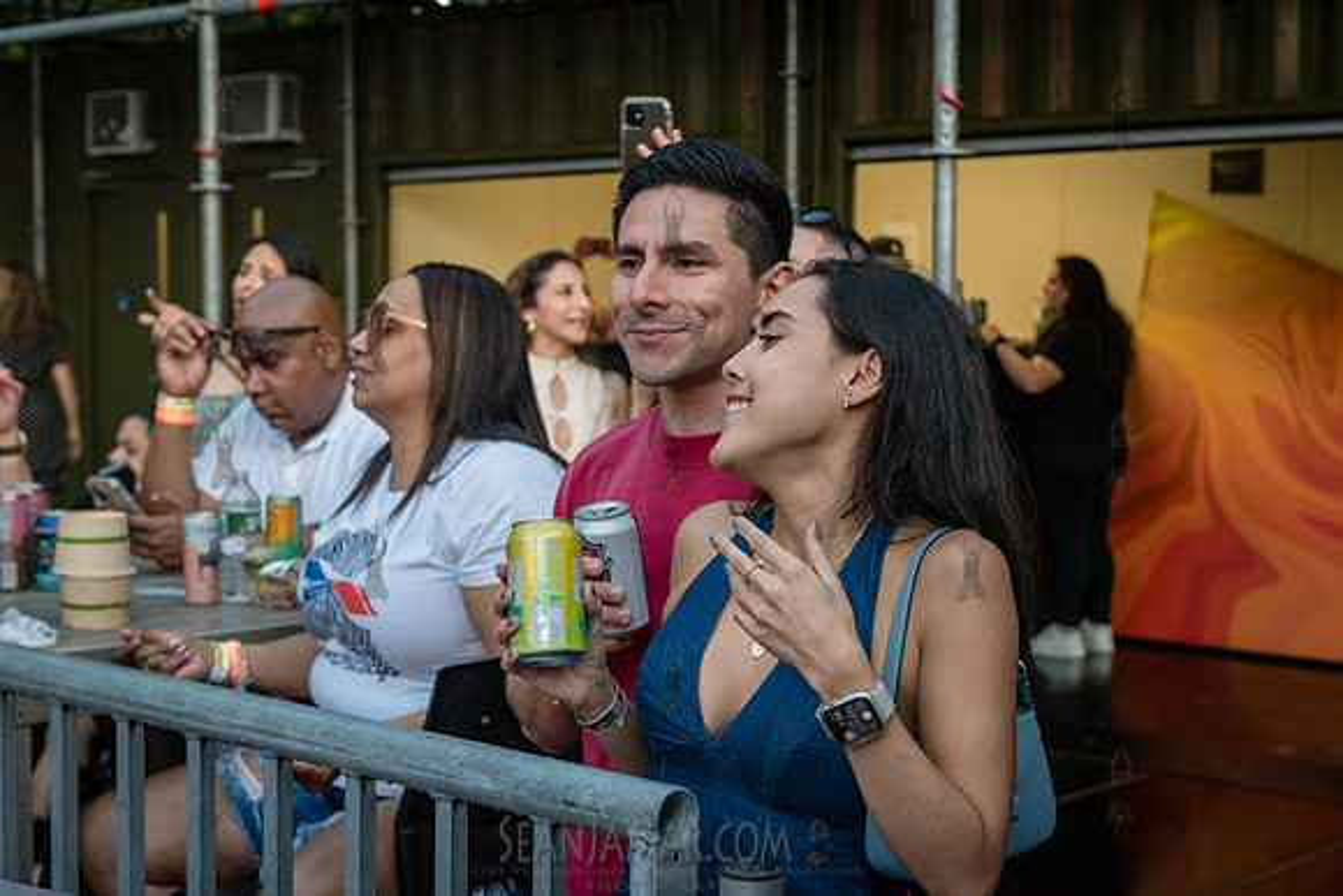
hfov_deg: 34.5
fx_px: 2164
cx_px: 672
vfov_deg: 23.4
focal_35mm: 58
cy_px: 448
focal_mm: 58
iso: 2500
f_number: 5.6
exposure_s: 1/500
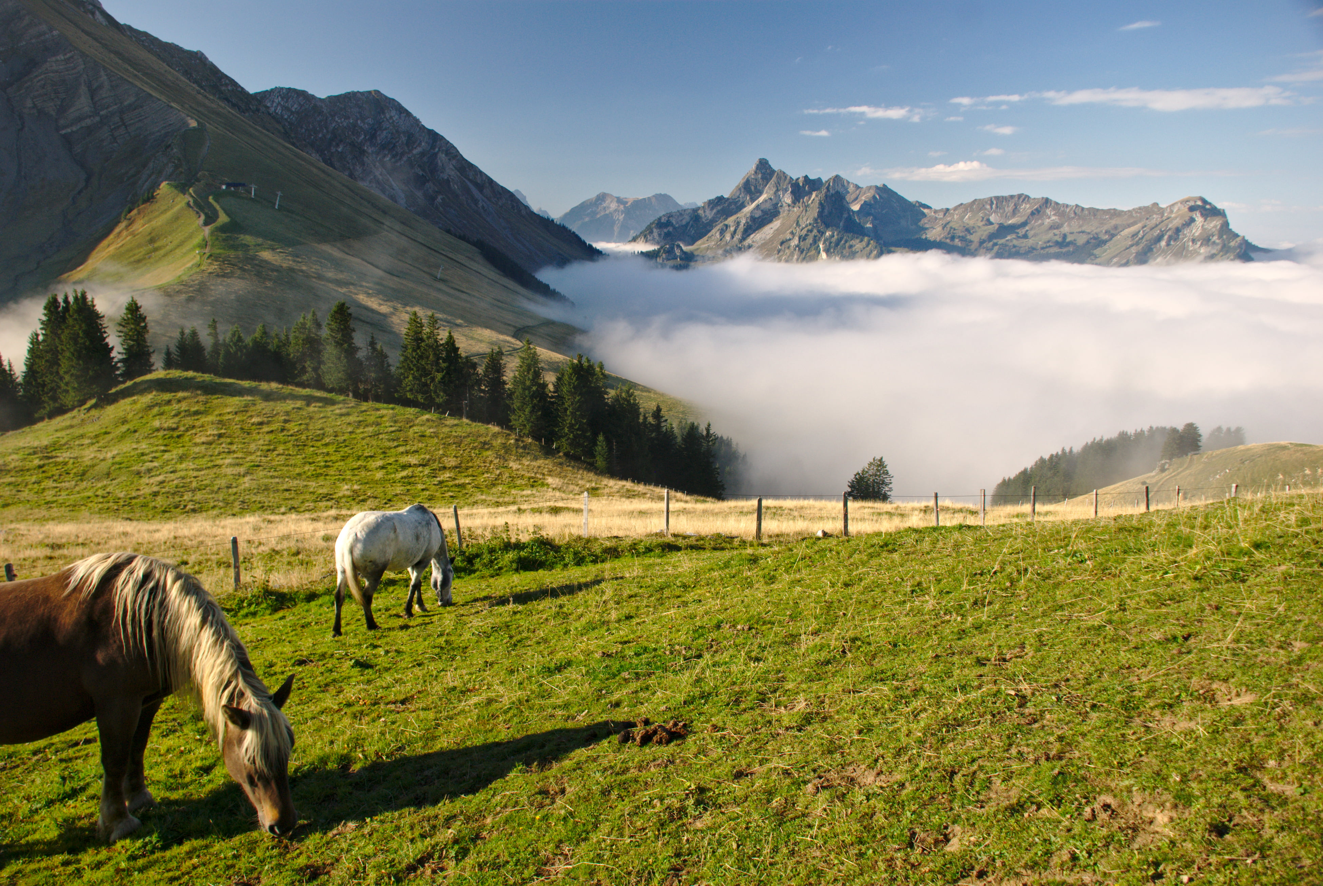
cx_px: 662
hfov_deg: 67.3
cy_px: 443
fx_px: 993
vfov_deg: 48.1
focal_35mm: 27
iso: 160
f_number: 5.6
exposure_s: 1/125
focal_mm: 18
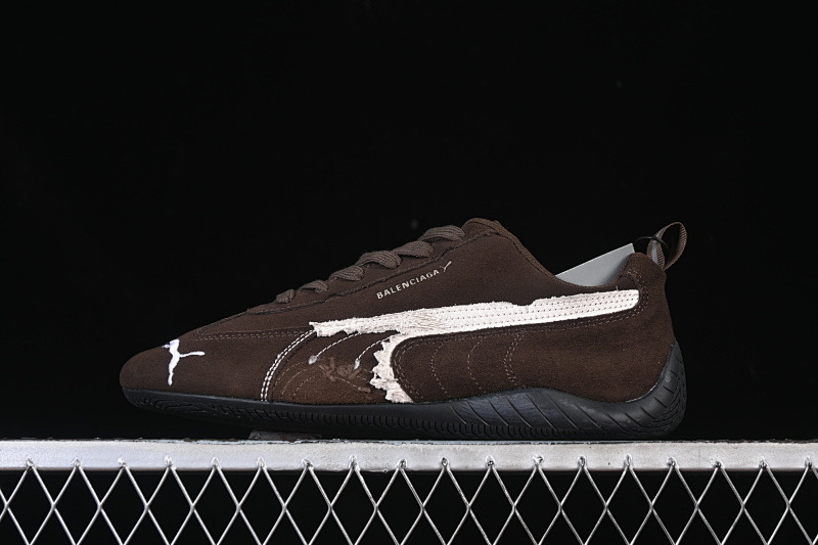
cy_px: 272
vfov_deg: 18.2
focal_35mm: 75
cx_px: 409
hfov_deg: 27.0
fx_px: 1704
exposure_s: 1/60
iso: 160
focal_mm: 50
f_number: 6.3
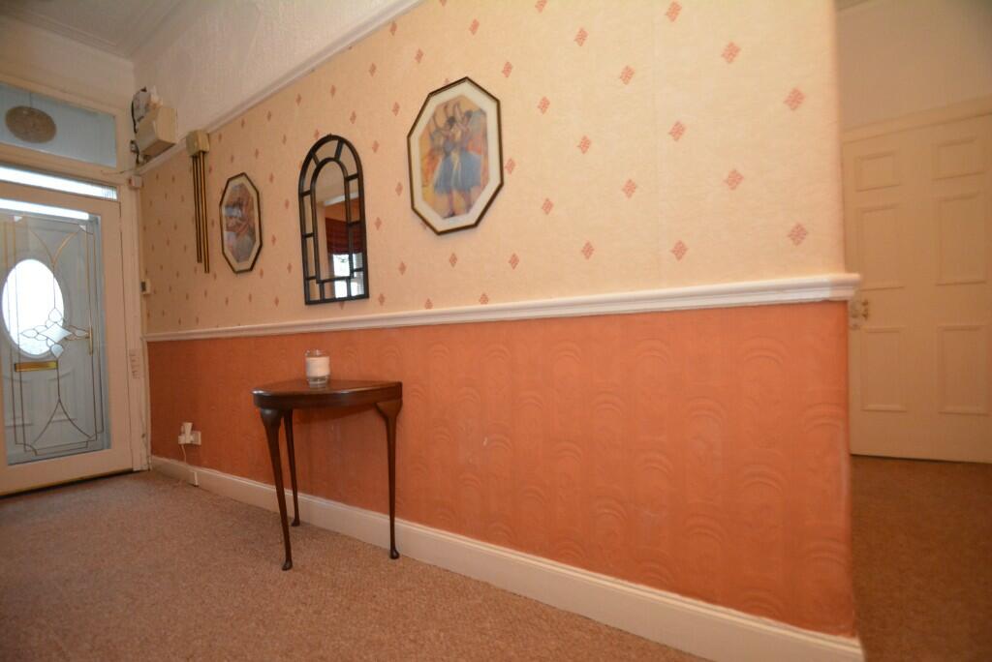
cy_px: 331
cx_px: 496
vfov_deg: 77.4
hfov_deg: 100.4
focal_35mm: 15
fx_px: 414
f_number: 4
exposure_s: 1/60
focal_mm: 10
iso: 3200
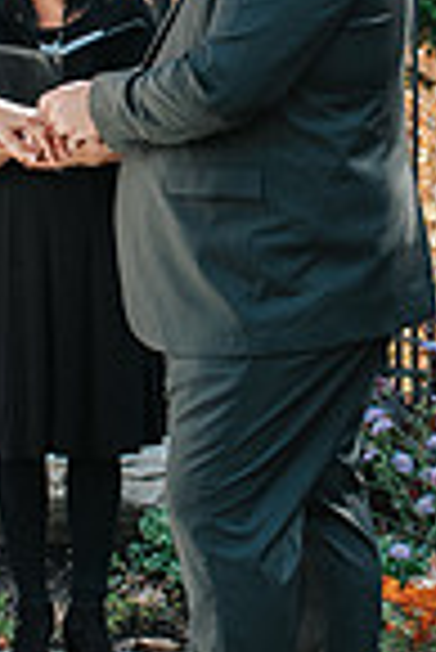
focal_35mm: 167
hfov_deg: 8.2
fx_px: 3026
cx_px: 238
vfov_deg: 12.3
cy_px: 149
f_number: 3.5
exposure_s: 1/1250
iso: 500
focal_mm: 35
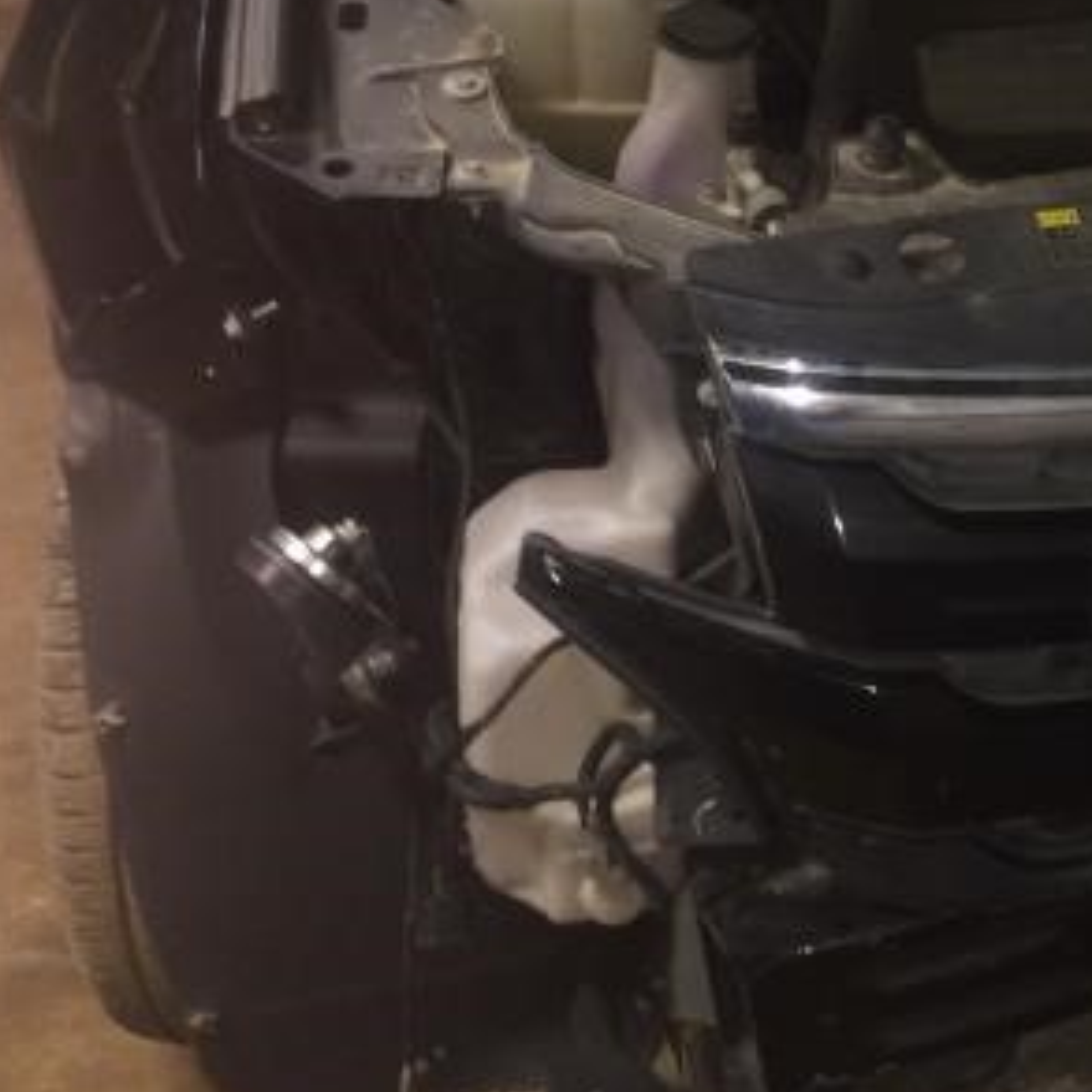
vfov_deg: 24.4
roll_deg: -4.8
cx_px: 1323
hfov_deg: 22.6
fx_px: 2498
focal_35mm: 70
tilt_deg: -24.6
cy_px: 283
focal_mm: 4.15
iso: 64
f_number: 2.2
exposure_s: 1/20
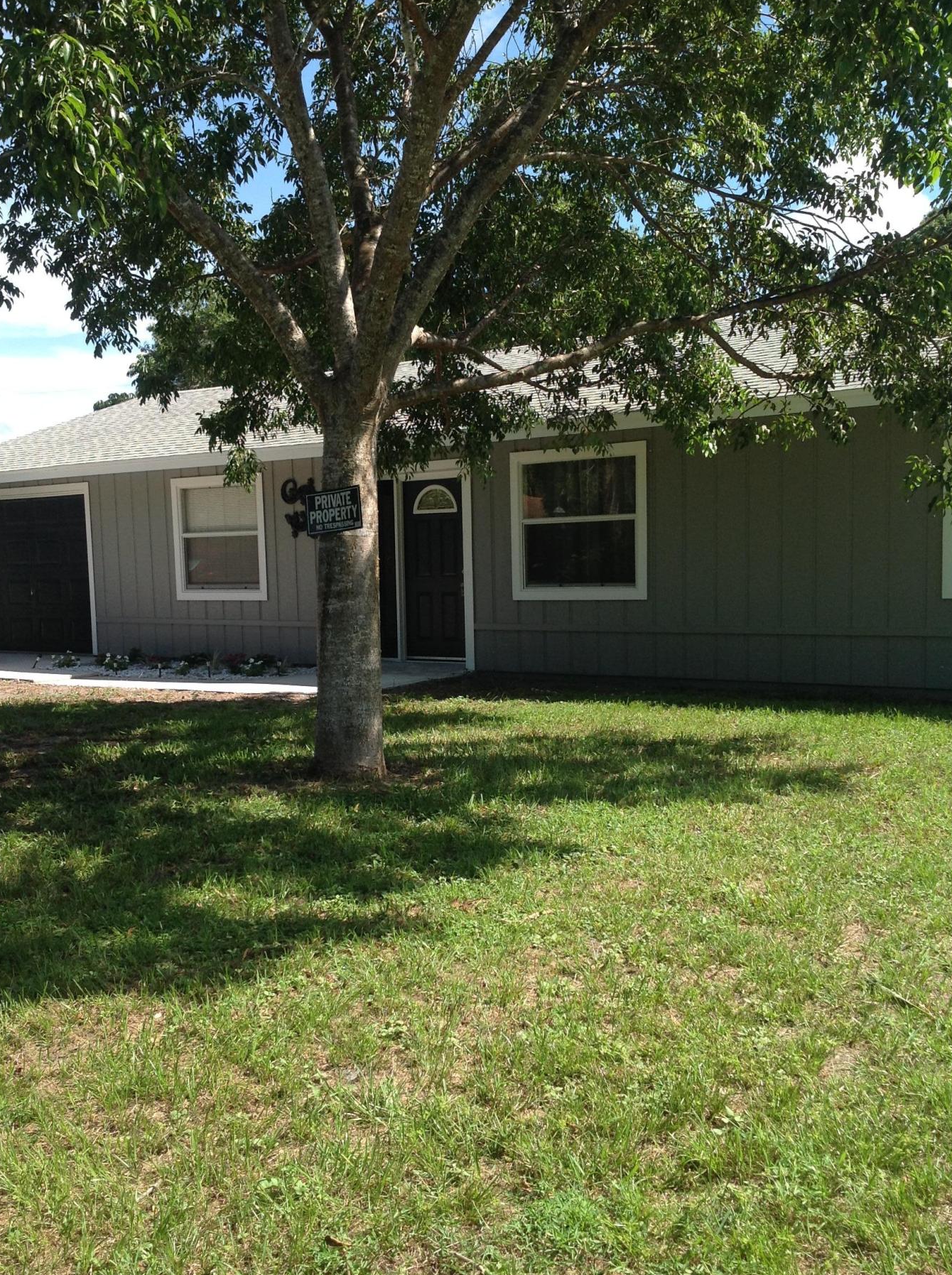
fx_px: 1434
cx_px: 447
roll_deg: +0.4
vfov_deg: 47.9
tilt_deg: -7.7
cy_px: 693
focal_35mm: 39
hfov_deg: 36.7
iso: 50
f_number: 2.4
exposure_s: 1/737
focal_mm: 4.28
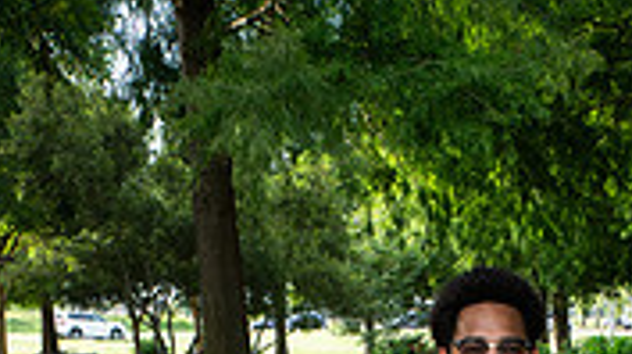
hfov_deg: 21.9
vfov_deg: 10.9
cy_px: 801
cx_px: 514
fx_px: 1607
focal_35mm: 96
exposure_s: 1/200
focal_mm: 36
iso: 400
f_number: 7.1
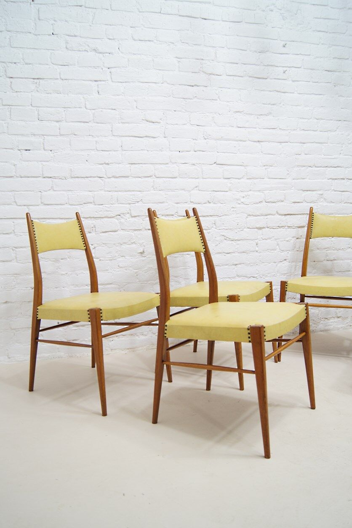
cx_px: 176
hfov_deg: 43.6
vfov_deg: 62.0
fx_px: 440
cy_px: 264
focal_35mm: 30
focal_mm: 20
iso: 200
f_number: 4
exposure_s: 1/25
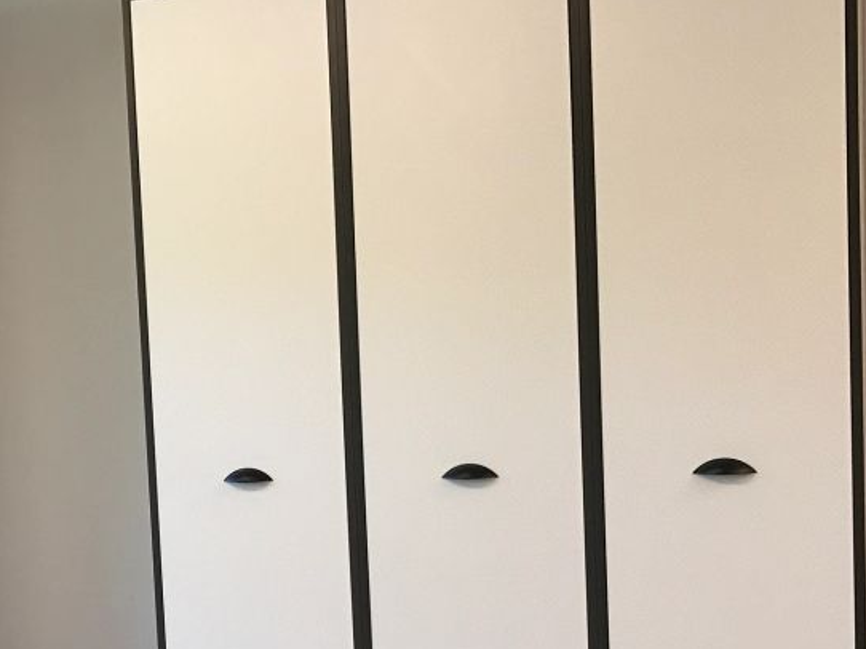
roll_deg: +2.8
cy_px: 508
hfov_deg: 30.4
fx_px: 1550
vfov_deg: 23.3
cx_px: 163
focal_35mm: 62
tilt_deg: -5.9
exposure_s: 1/40
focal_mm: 3.99
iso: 25
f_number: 1.8
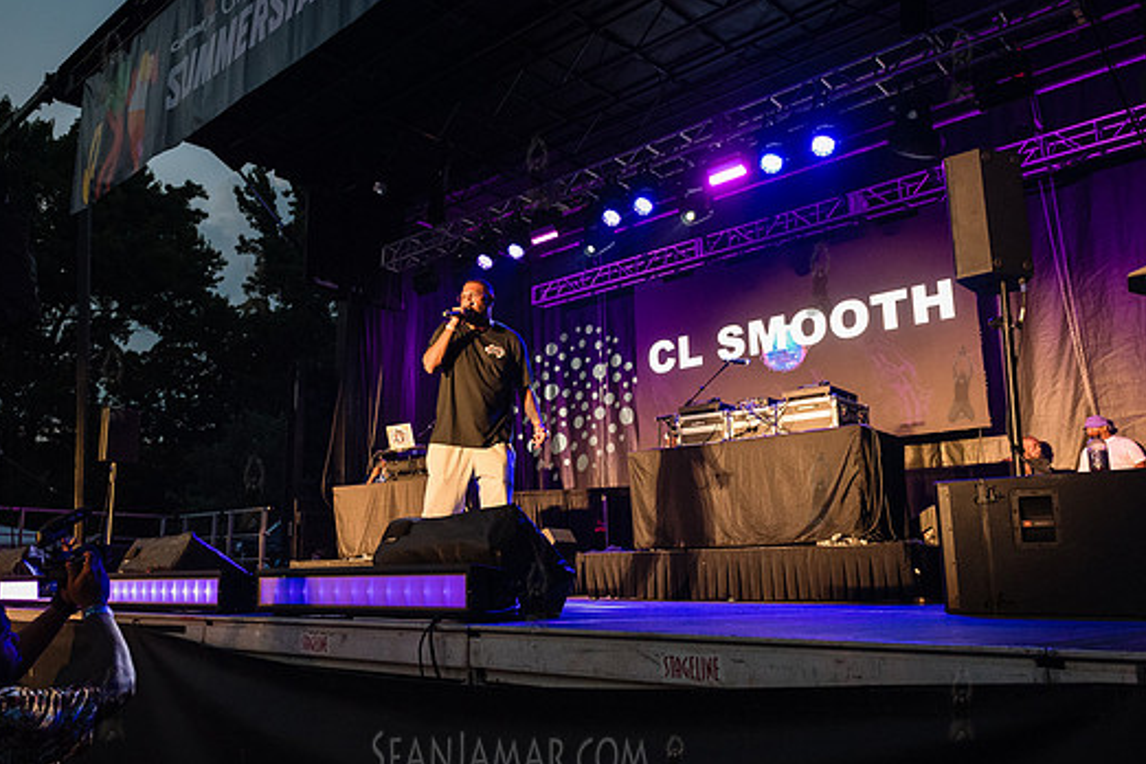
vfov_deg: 45.0
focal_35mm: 29
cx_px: 504
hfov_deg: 63.5
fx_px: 923
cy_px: 385
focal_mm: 24
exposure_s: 1/400
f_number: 4
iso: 5000
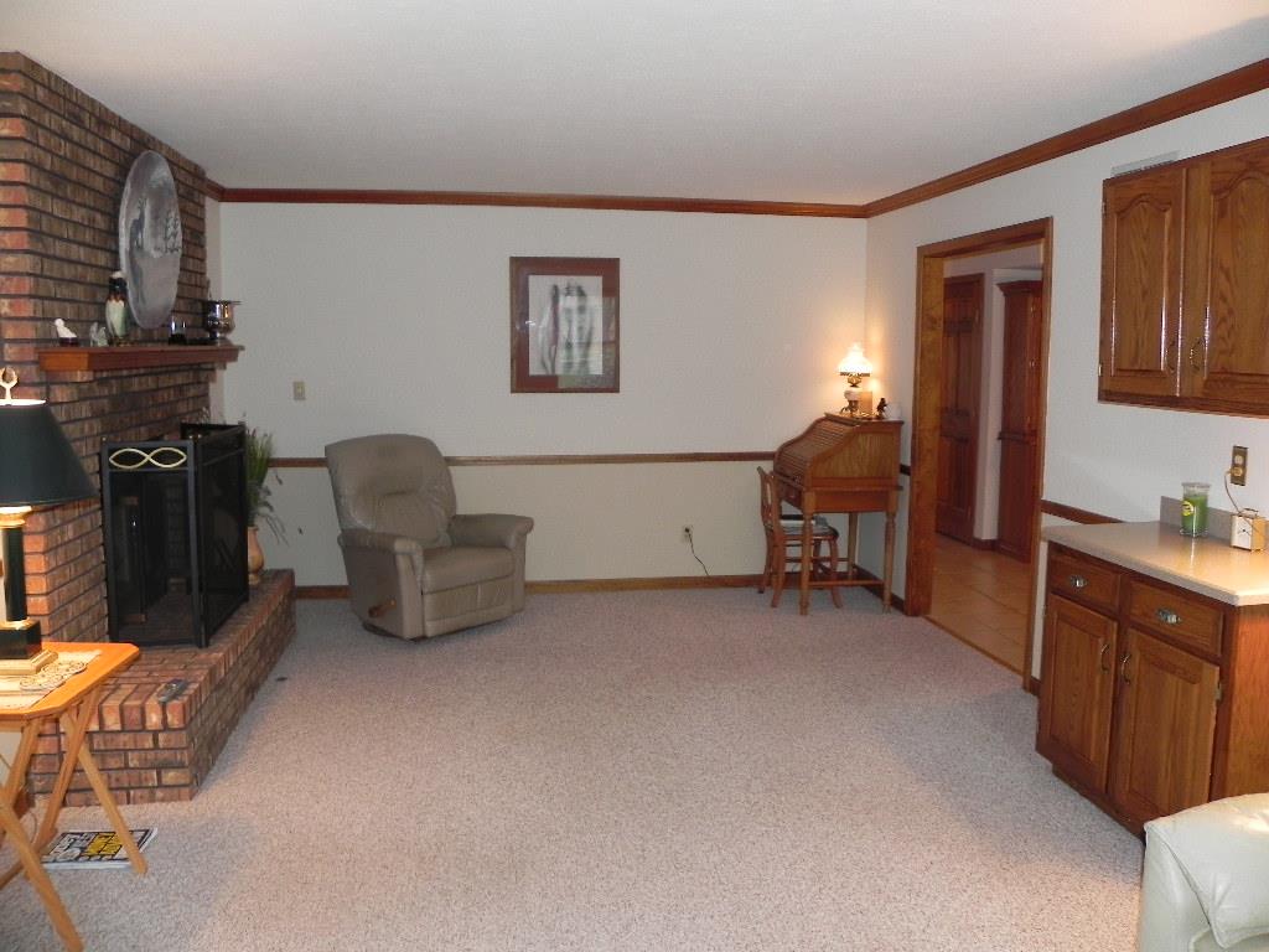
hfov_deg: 67.3
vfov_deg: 53.1
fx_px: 953
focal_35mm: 26
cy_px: 476
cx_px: 634
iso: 200
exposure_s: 1/30
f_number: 2.8
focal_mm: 4.6
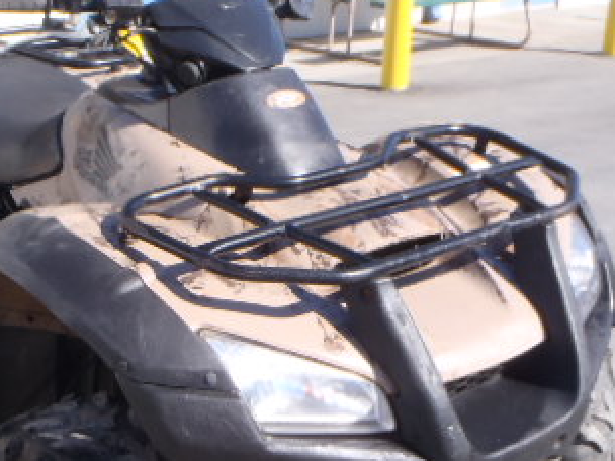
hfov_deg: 32.3
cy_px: 358
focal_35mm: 59
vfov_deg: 24.5
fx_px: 1048
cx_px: 176
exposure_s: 1/320
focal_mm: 5
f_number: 4.5
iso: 80
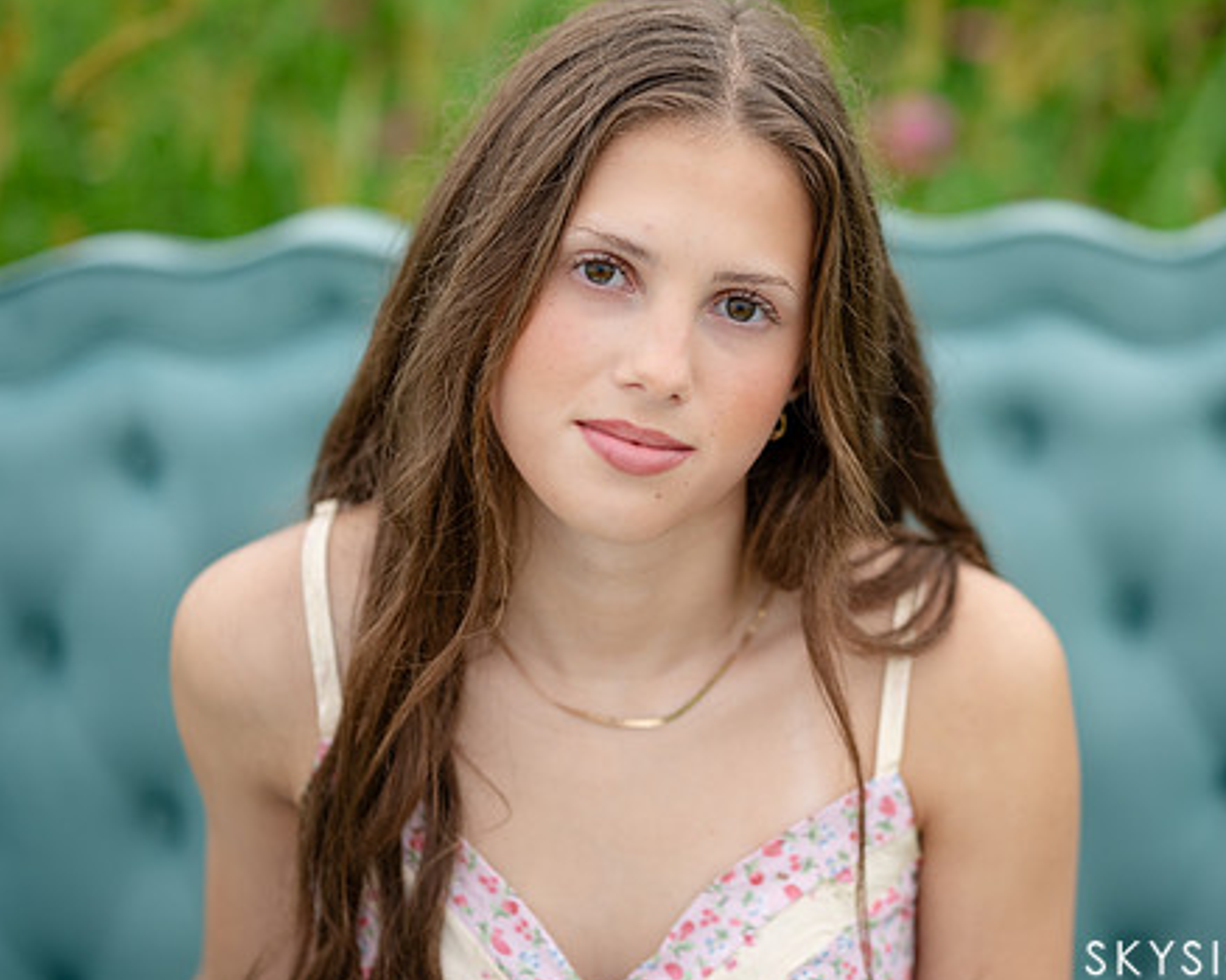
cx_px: 764
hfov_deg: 17.8
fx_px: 3917
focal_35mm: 108
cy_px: 486
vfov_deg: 14.3
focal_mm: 85
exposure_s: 1/400
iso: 320
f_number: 1.8
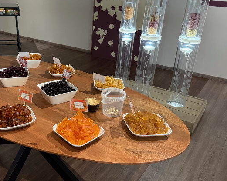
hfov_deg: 48.9
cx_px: 64
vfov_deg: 41.0
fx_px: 242
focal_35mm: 36
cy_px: 80
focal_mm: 6.8
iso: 500
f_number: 1.8
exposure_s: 1/50
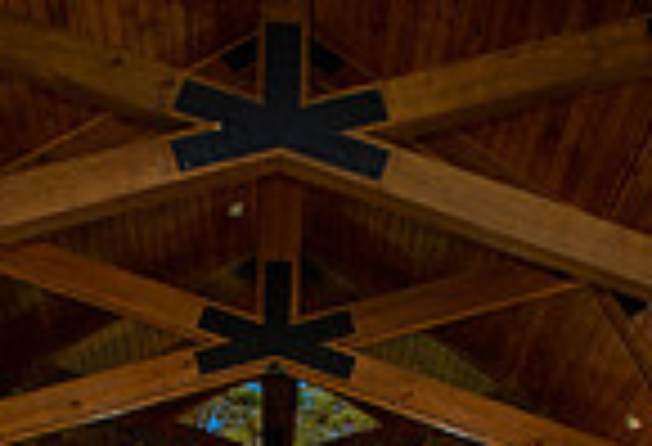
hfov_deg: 26.1
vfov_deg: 16.1
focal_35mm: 77
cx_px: 371
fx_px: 1405
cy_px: 722
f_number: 5.6
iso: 400
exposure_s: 1/200
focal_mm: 17
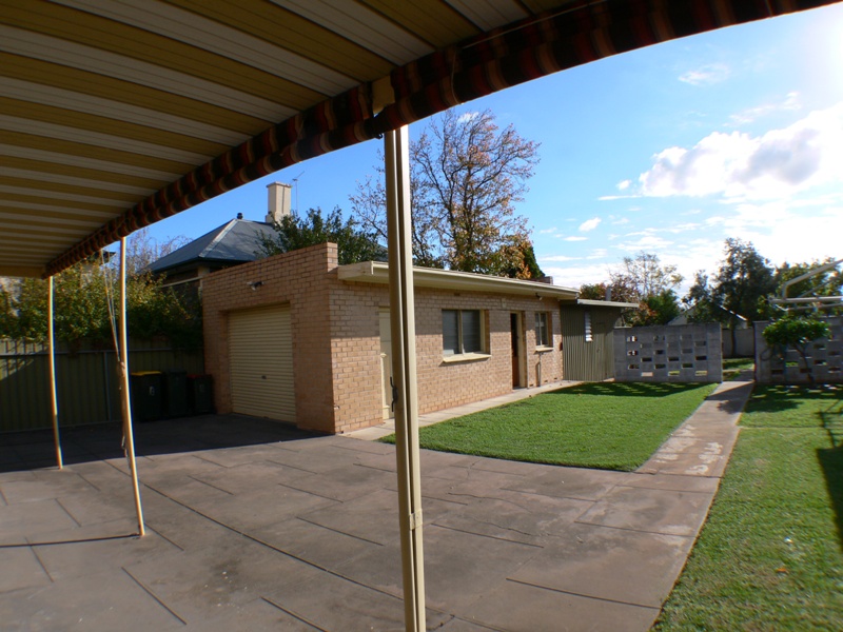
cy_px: 316
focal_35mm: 35
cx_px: 422
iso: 80
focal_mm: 7.4
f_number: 5.6
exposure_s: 1/320
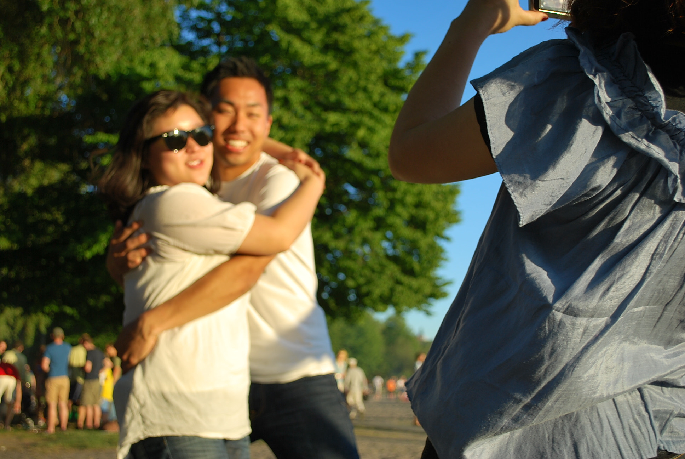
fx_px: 914
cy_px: 230
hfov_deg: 41.1
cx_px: 342
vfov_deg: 28.2
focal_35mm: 48
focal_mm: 32
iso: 100
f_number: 5
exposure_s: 1/250
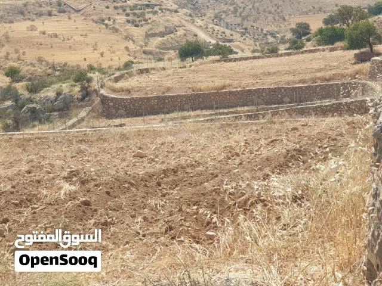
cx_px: 191
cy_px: 143
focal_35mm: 52
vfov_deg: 28.0
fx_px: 574
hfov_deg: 36.8
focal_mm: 6
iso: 100
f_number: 2.4
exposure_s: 1/633
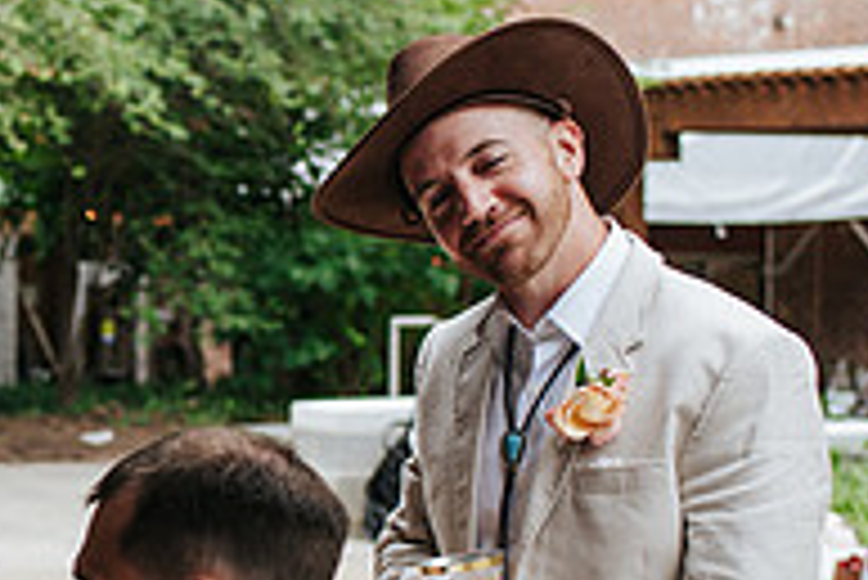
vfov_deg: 13.0
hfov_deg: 18.9
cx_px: 9
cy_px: 441
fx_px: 2533
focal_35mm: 105
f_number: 2.8
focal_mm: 35
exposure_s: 1/200
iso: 500
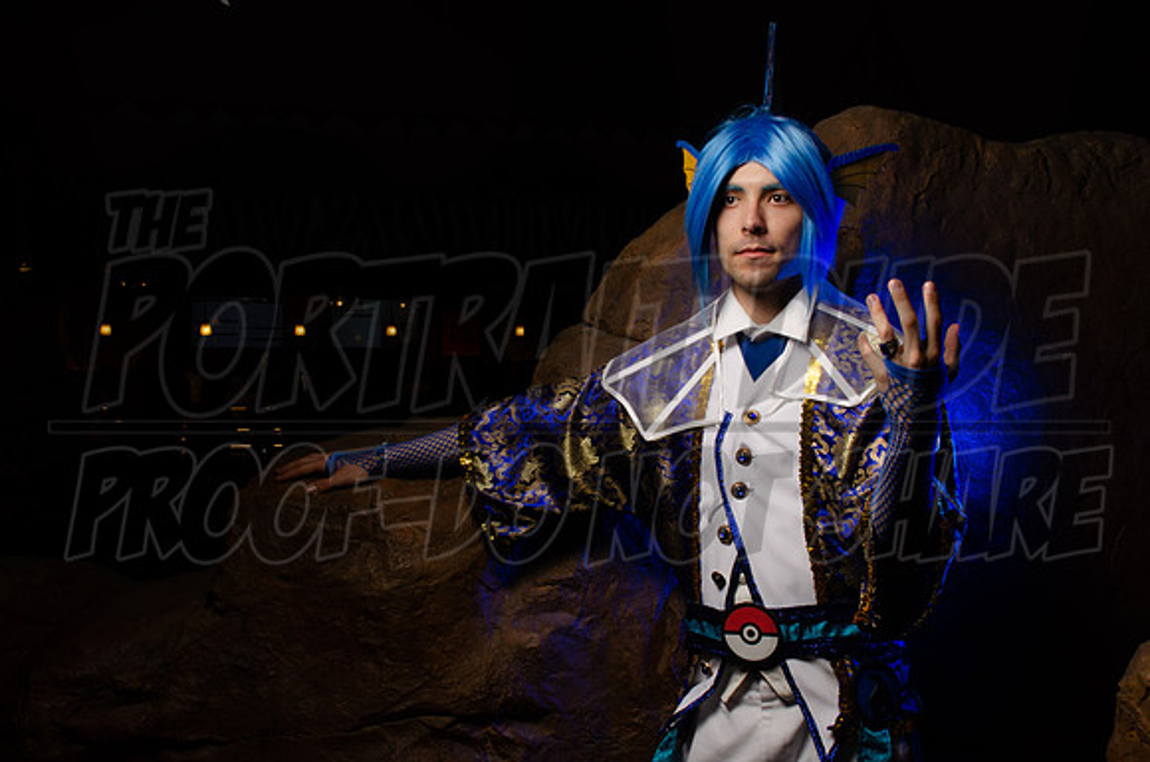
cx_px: 575
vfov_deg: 29.7
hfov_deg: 43.7
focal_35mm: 45
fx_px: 1434
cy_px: 381
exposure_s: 1/60
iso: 200
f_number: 27
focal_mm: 30
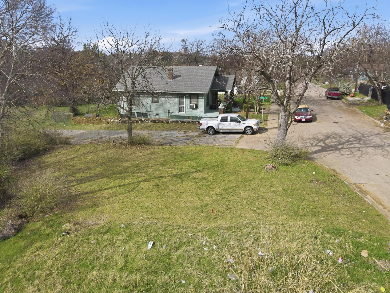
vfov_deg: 56.8
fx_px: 270
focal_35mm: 24
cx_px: 195
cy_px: 146
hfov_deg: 71.6
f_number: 2.8
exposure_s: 1/640
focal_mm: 4.5
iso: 100
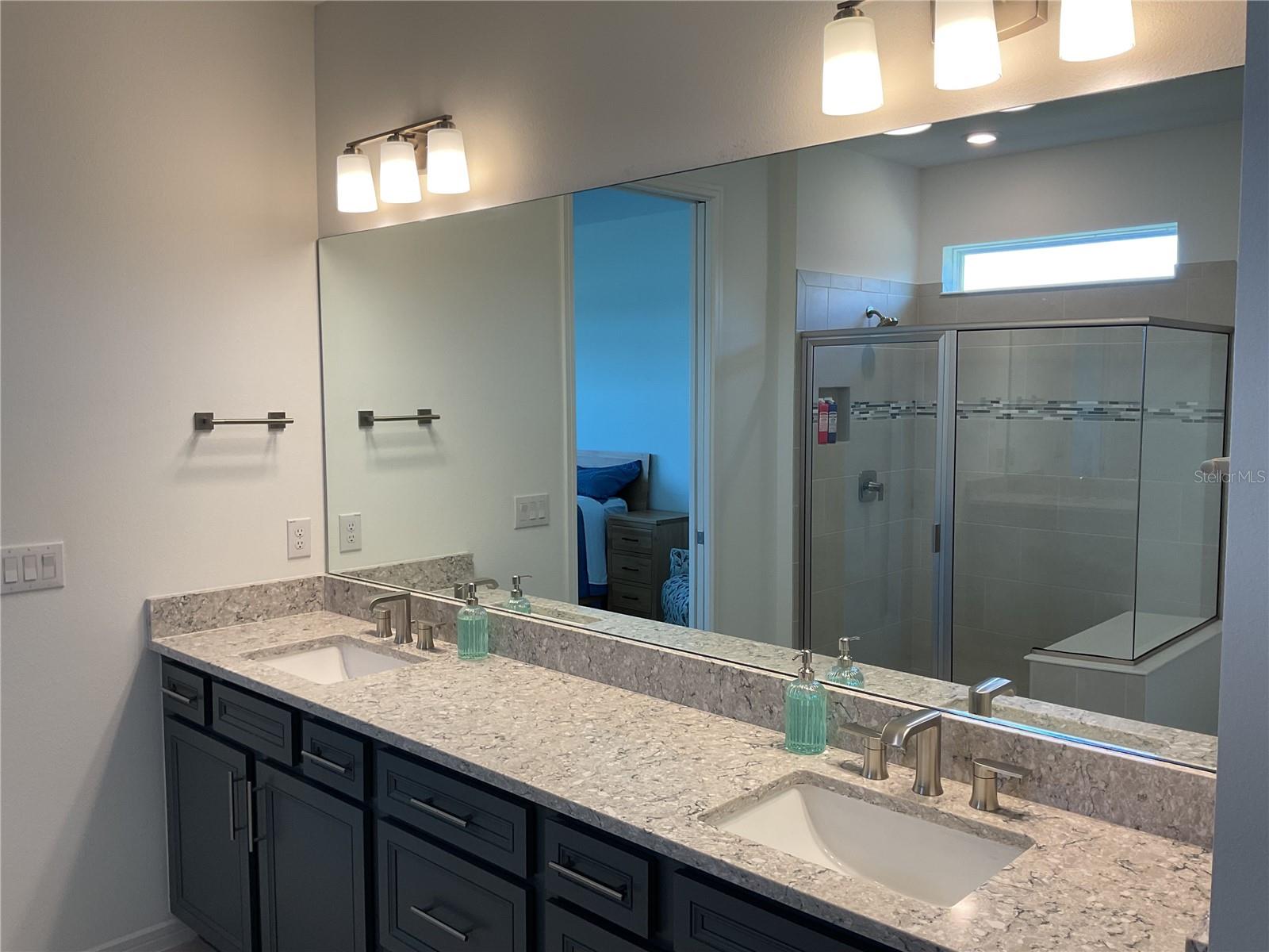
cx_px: 634
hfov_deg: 61.7
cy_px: 476
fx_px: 1063
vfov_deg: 48.2
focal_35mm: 29
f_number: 1.8
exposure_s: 1/120
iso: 40
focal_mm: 3
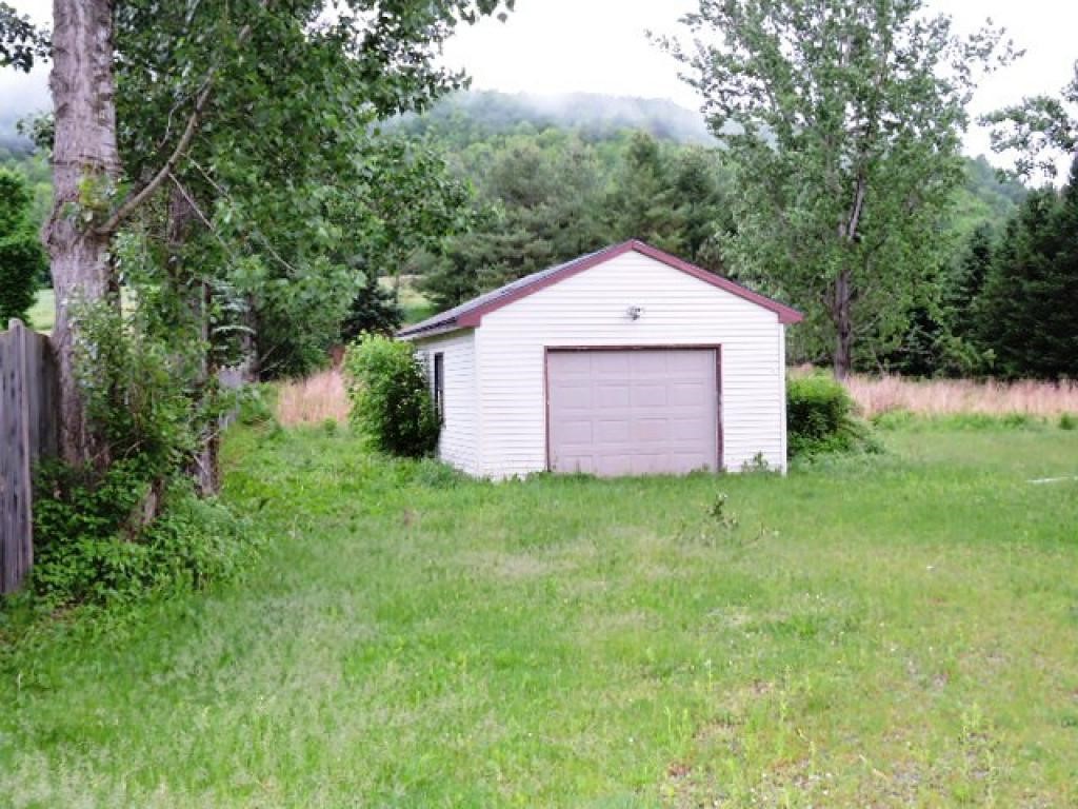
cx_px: 539
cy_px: 404
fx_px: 1401
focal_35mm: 45
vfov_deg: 32.2
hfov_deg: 42.1
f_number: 4
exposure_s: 1/50
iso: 800
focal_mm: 8.1
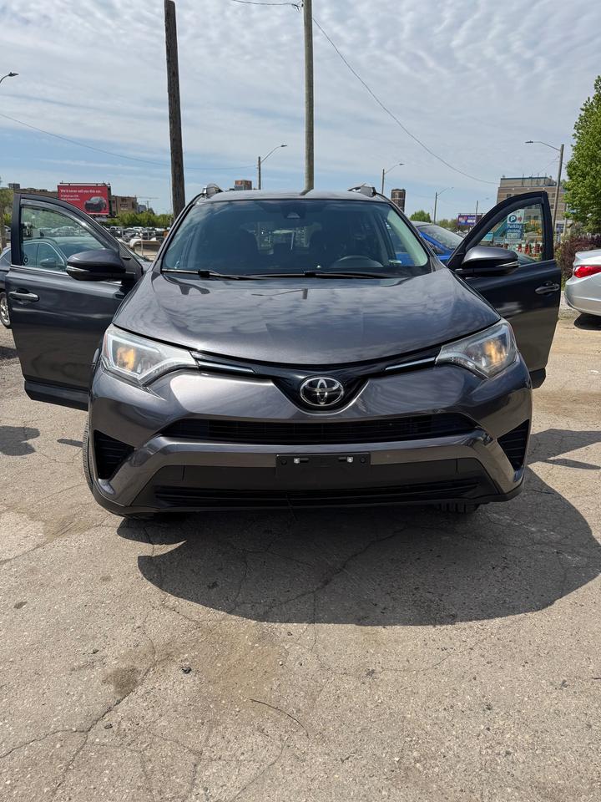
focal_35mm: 24
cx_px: 300
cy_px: 401
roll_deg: -2.8
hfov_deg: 56.8
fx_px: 556
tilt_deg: -13.5
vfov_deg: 71.6
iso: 80
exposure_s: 1/6410
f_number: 1.78
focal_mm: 6.76
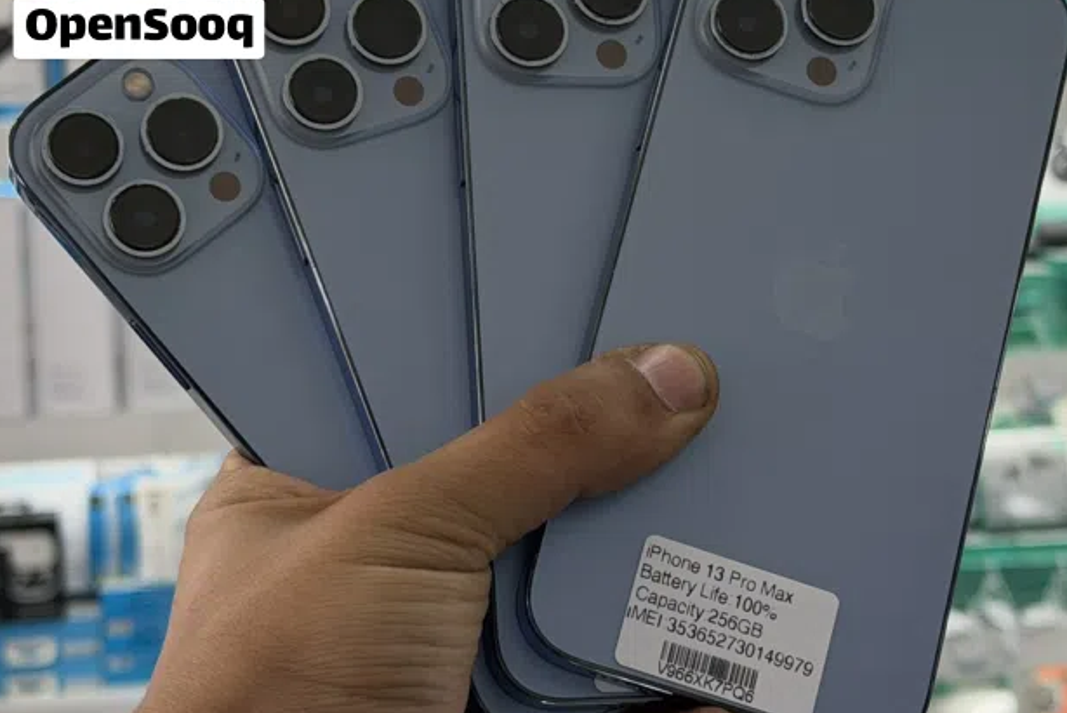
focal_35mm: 52
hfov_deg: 38.2
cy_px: 310
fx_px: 1542
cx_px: 527
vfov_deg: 26.0
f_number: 1.78
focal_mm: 6.76
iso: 100
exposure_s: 1/620
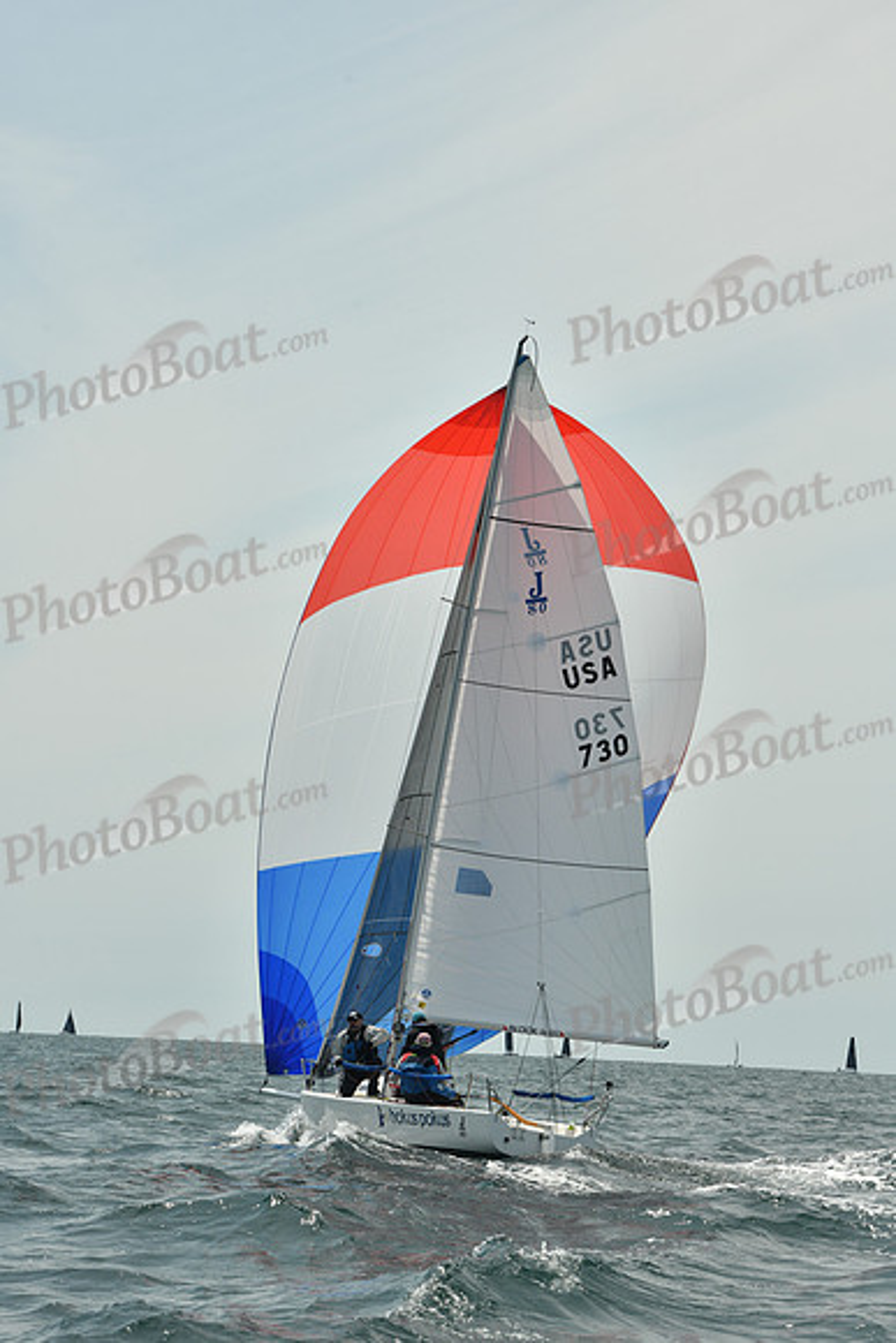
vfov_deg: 22.1
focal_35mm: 92
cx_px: 448
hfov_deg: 14.9
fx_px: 3432
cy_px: 672
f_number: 10
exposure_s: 1/1250
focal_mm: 92
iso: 320
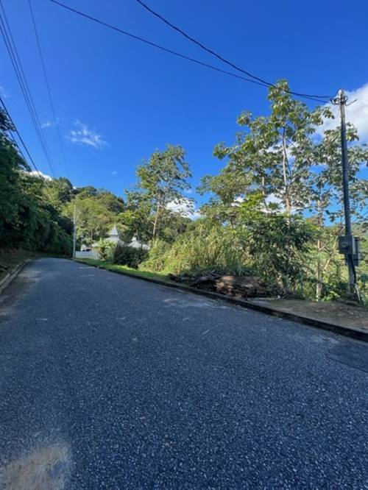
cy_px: 245
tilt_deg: +4.2
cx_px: 184
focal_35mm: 13
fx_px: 184
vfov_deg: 106.2
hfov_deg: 90.0
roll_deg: +0.4
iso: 32
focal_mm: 1.57
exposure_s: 1/464
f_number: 1.8
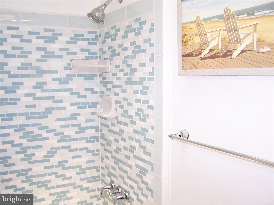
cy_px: 102
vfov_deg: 37.7
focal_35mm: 38
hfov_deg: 49.0
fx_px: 301
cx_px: 137
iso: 80
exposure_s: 1/125
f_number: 2.8
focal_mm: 6.3
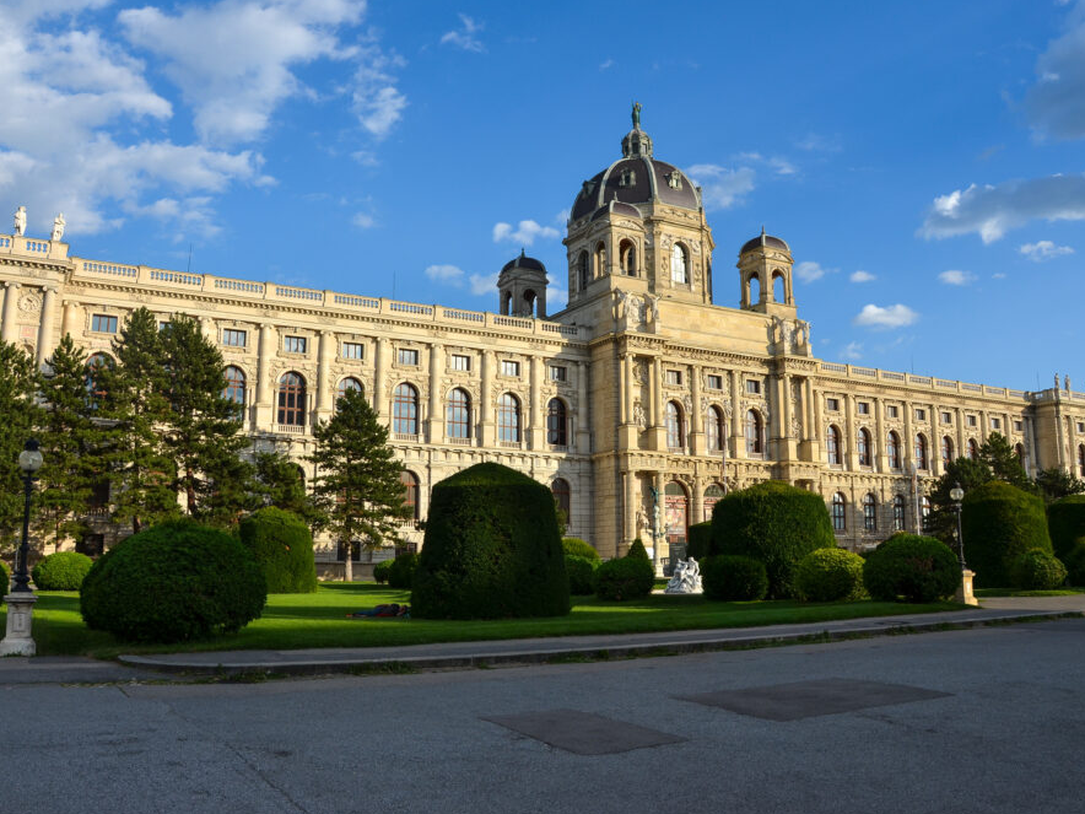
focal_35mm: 30
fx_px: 940
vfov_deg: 46.8
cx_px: 530
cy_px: 411
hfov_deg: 60.0
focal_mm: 18
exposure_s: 1/500
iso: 125
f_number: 8
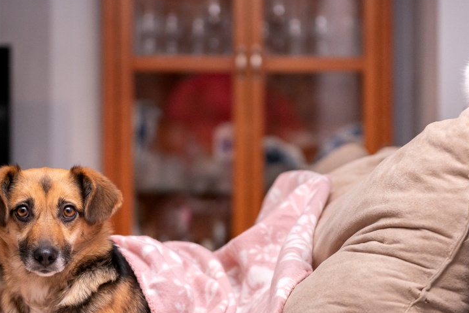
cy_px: 210
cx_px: 263
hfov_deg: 17.5
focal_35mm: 117
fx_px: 1524
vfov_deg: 11.7
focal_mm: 70
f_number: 2.8
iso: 1250
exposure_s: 1/800
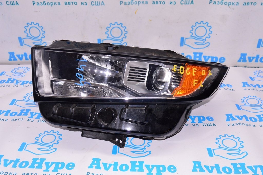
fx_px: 274
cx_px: 132
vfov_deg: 35.4
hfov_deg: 51.3
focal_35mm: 38
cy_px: 88
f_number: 8
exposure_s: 1/125
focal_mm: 25
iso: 1600
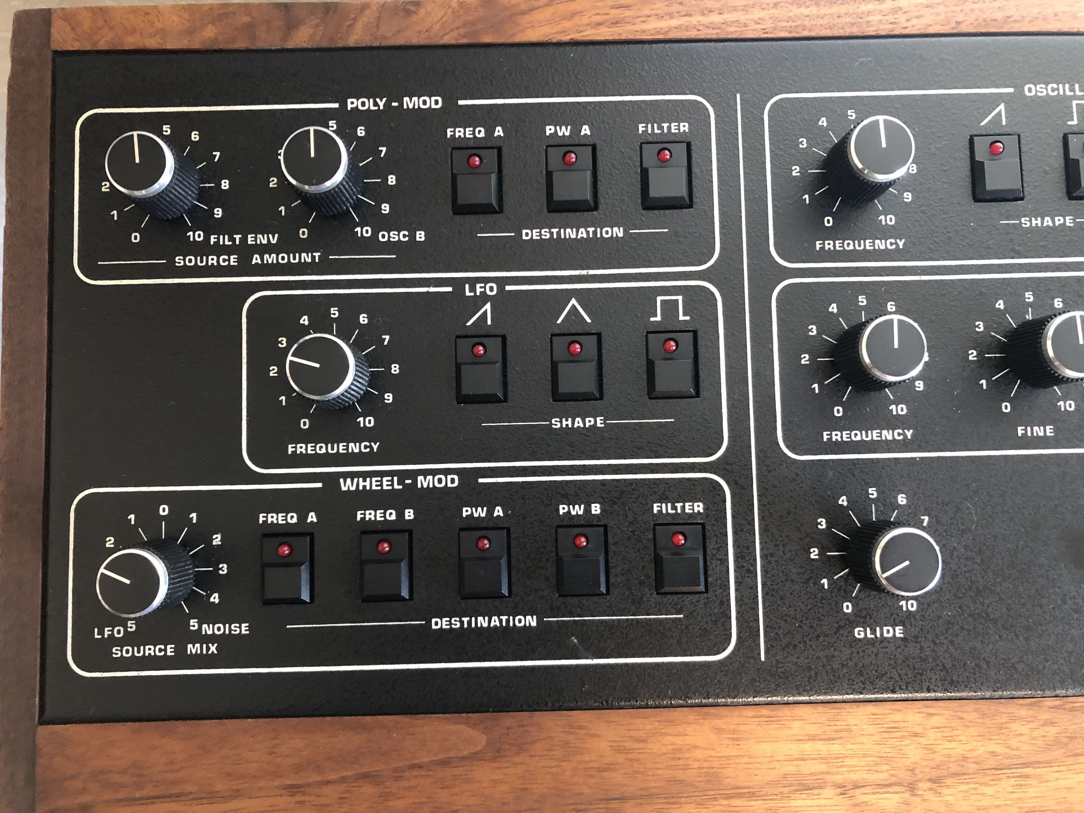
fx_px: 877
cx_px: 542
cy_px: 406
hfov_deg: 63.4
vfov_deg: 49.7
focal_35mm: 28
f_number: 1.8
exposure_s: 1/6
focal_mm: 3.99
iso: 100
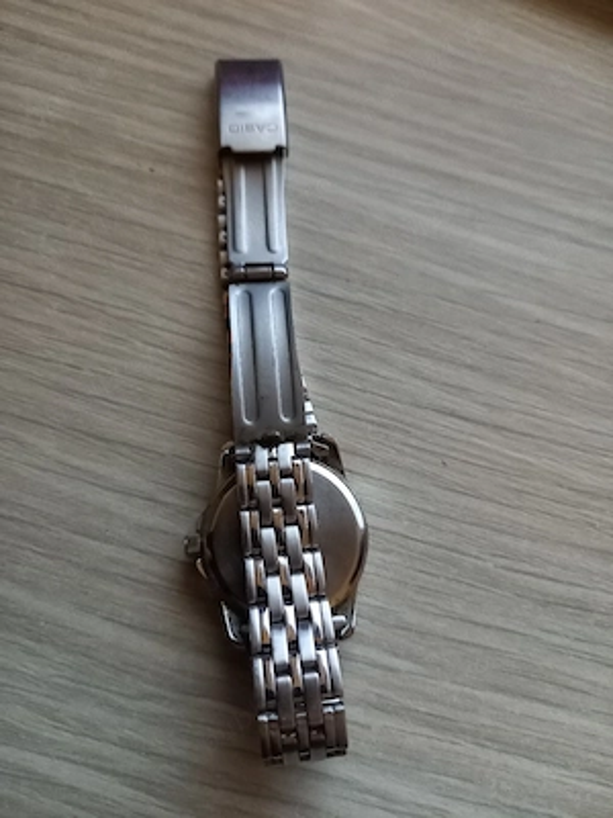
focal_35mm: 25
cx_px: 306
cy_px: 409
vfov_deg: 69.4
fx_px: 590
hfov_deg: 54.9
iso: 1600
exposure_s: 1/20
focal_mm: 4.65
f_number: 1.8
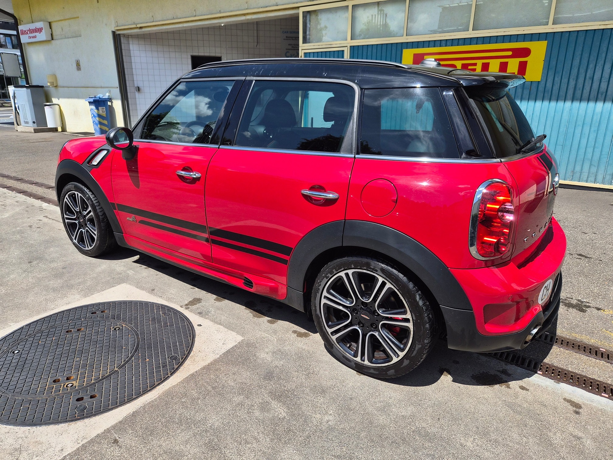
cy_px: 230
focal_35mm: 23
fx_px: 407
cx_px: 306
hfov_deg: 73.9
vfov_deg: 58.9
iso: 80
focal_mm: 5.4
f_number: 1.8
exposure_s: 1/5328
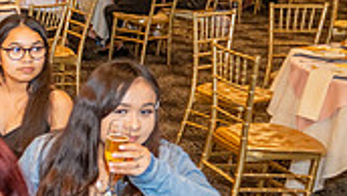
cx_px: -226
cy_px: 157
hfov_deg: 20.1
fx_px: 783
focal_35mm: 85
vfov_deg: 14.2
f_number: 2.8
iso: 1000
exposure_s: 1/125
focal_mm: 24
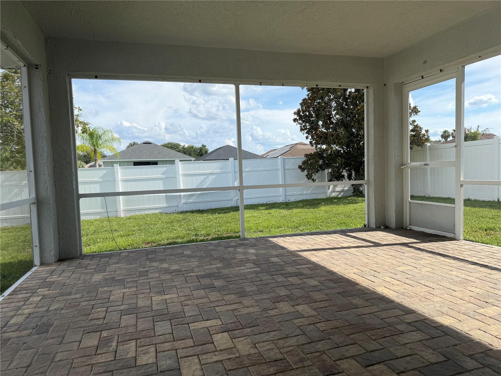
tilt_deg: -3.2
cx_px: 250
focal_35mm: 24
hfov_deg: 71.6
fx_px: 347
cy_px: 188
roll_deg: +1.8
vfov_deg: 56.8
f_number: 1.78
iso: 80
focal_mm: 6.76
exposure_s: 1/2445
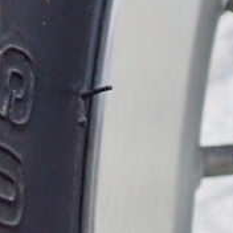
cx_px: -70
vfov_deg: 12.3
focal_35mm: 141
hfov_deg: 12.0
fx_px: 1074
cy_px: 217
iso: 500
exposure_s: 1/30
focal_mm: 6.42
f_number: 2.6
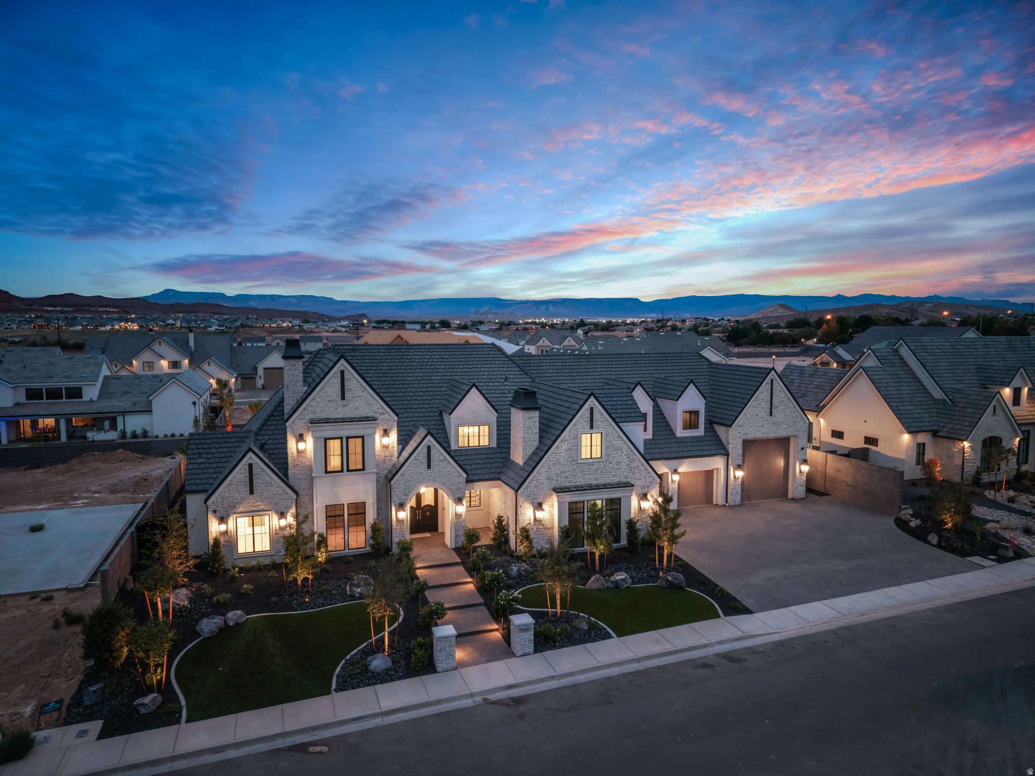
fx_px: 718
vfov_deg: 56.8
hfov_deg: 71.6
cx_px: 518
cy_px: 388
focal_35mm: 24
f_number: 1.8
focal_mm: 8.67
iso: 130
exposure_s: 1/15
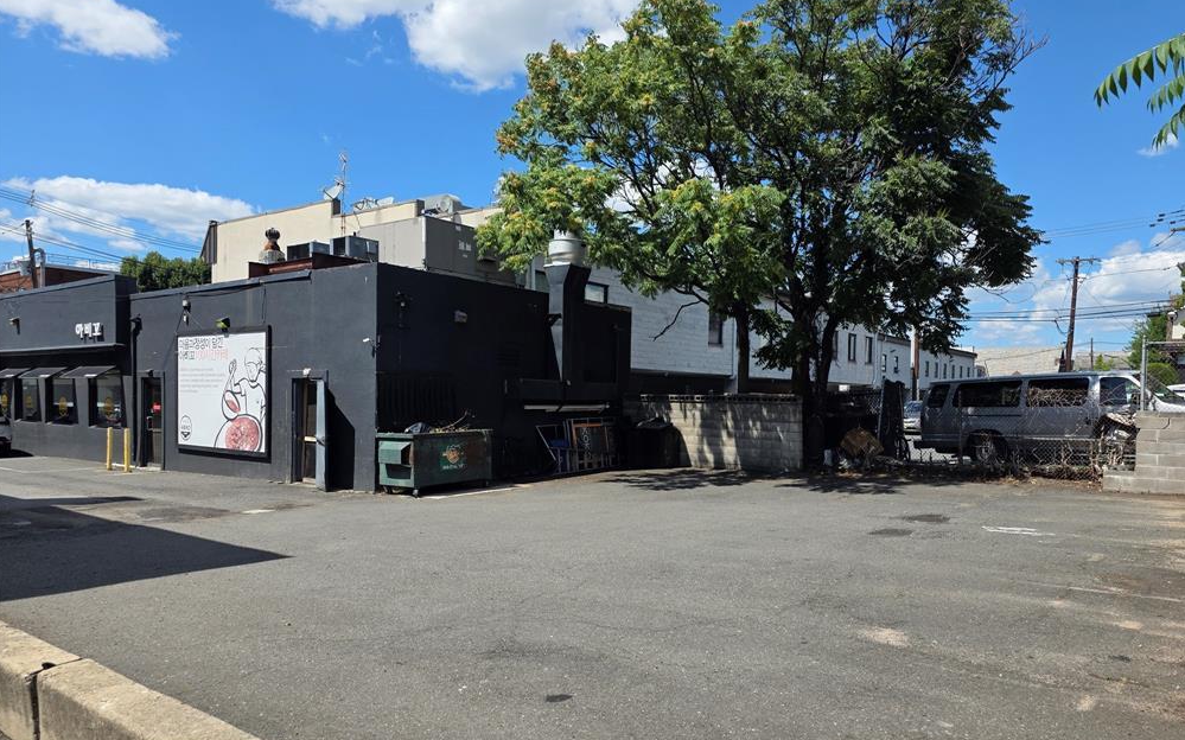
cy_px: 408
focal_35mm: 25
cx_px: 600
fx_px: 807
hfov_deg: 72.6
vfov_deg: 49.2
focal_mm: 6.3
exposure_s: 1/5153
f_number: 1.7
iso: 80
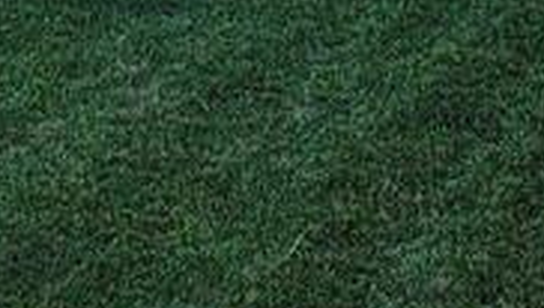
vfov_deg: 6.4
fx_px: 2542
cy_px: -559
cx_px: 161
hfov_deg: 12.2
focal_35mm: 176
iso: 10
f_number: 1.7
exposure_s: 1/277
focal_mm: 6.3
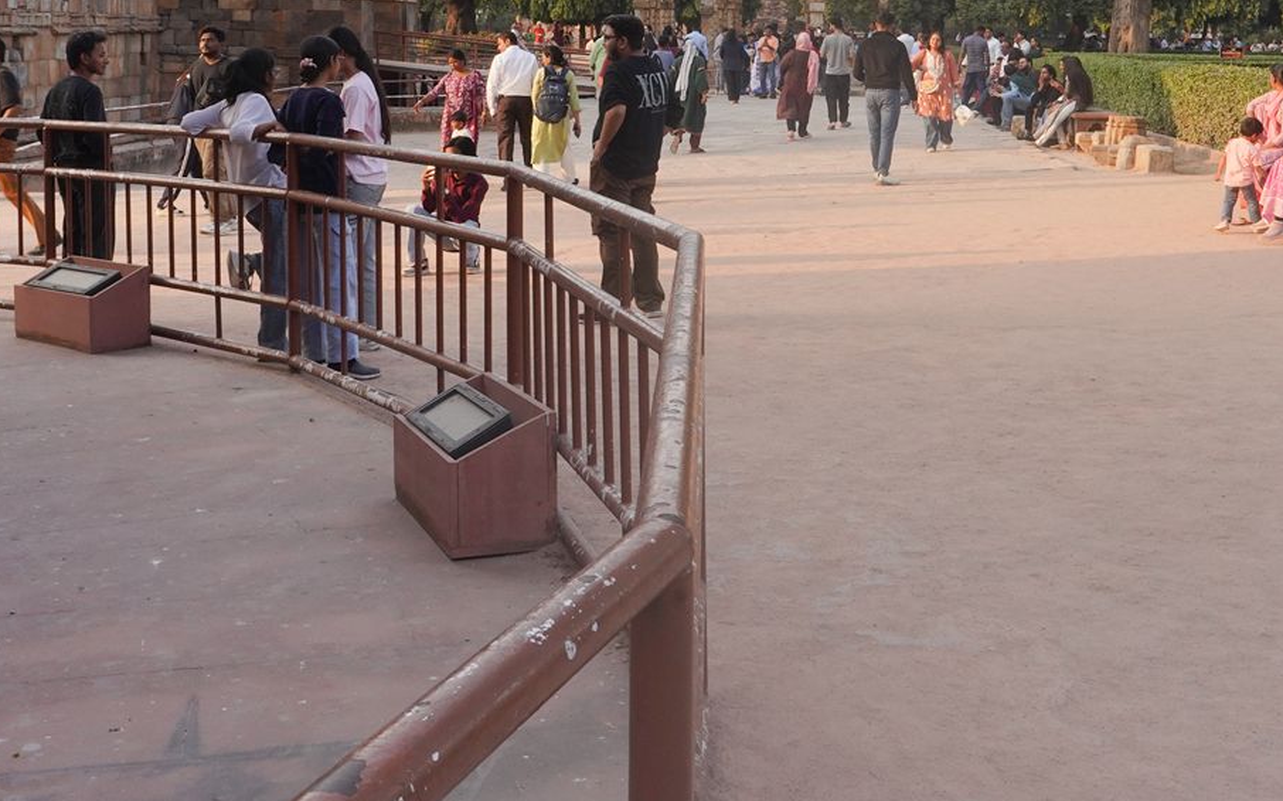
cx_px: 719
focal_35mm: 54
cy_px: 103
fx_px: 1888
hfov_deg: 37.5
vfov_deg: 23.4
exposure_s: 1/100
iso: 640
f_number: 18
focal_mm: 24
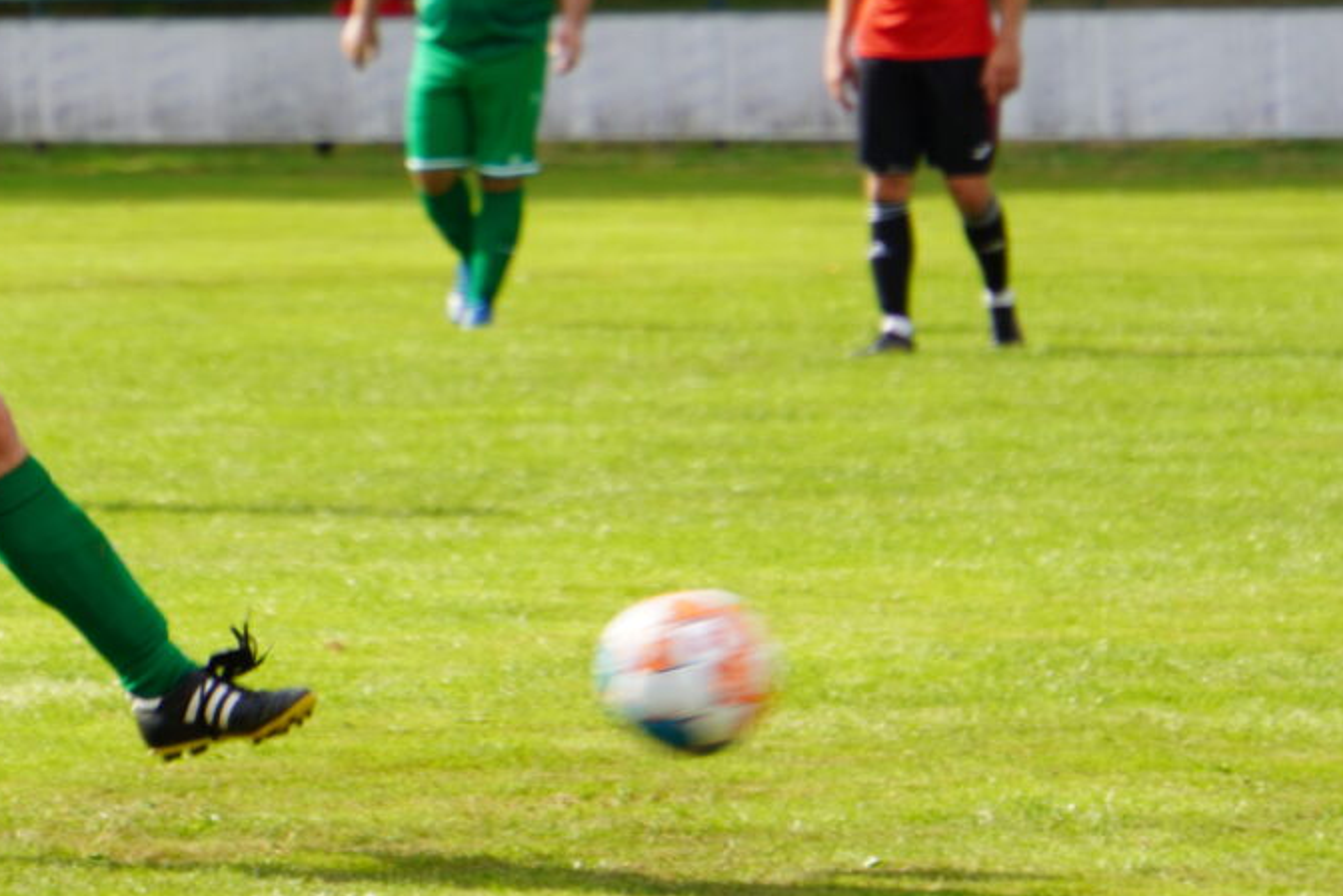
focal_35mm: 407
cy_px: 196
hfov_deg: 5.1
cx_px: 180
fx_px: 15182
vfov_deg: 3.4
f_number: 6.3
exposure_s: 1/250
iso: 100
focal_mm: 152
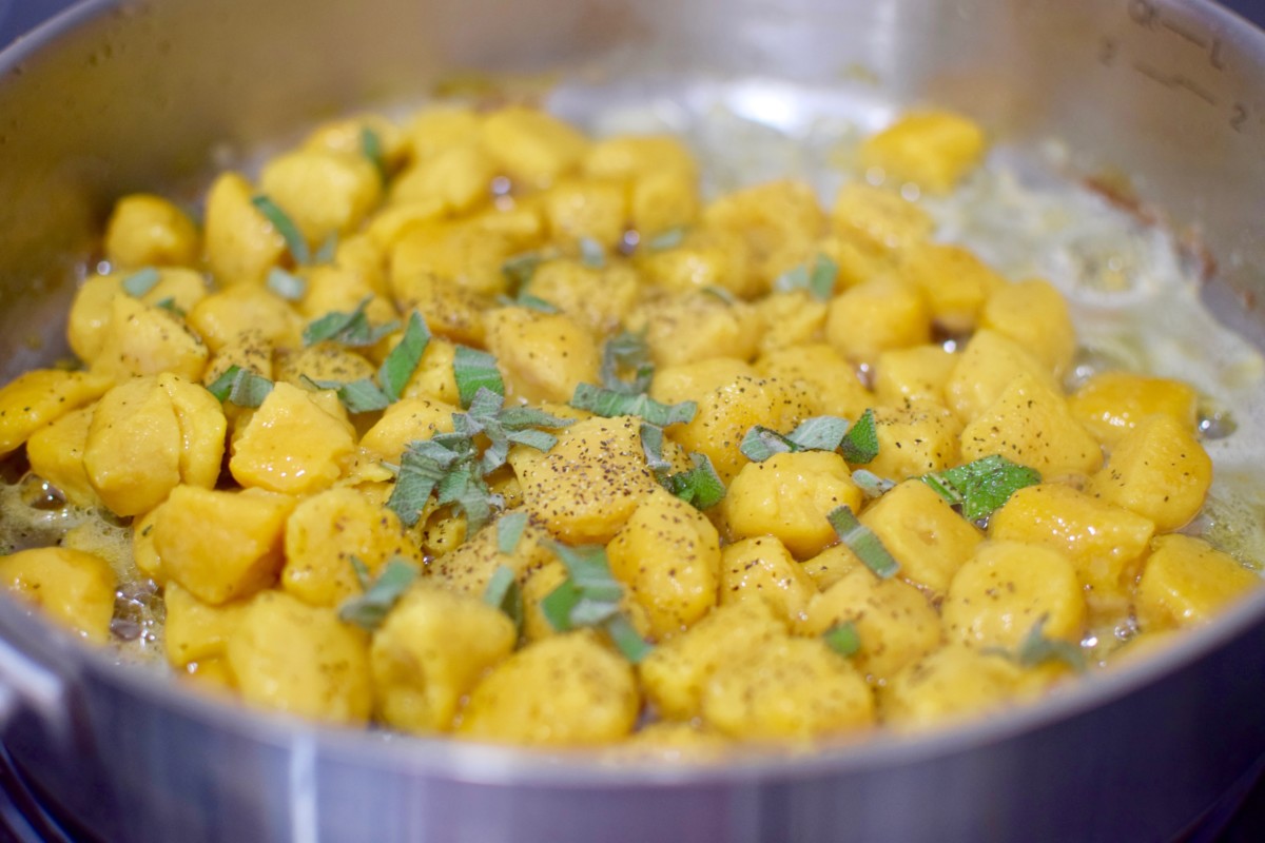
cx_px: 632
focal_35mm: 52
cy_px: 422
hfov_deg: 37.9
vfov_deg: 25.8
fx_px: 1845
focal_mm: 35
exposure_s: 1/80
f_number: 2.8
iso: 500
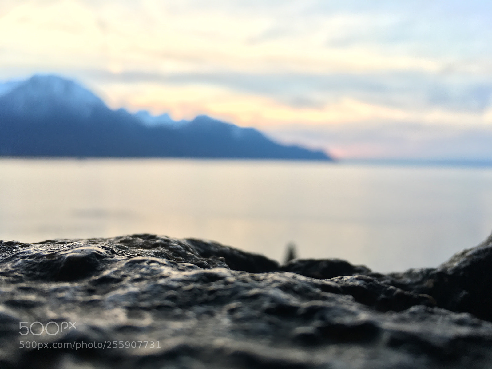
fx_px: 412
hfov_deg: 61.7
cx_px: 246
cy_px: 184
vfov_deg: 48.2
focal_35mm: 29
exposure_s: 1/50
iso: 32
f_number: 2.2
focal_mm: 4.15
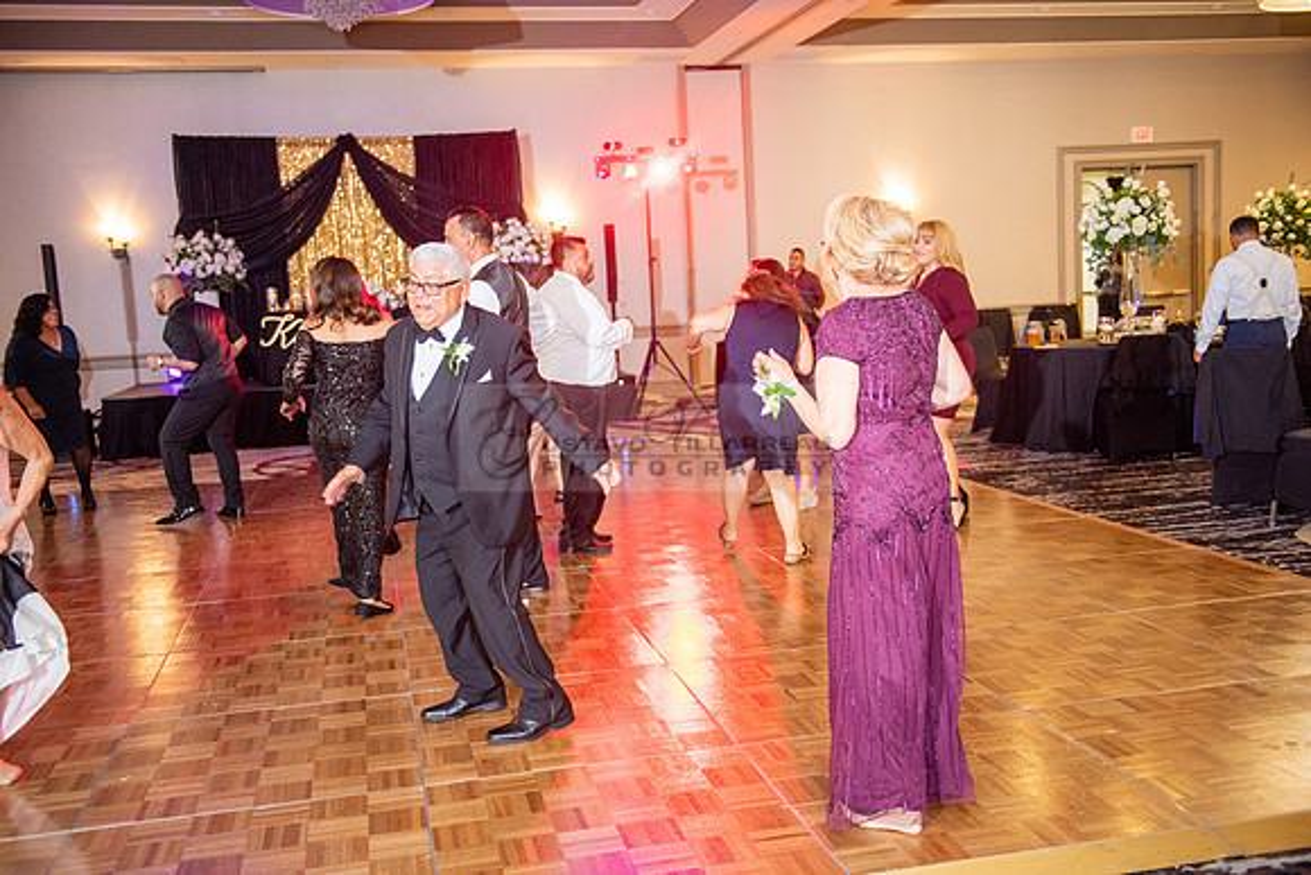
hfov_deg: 53.1
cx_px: 656
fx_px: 1311
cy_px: 438
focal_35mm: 36
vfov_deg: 36.9
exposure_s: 1/125
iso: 1600
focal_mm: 36
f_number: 2.8
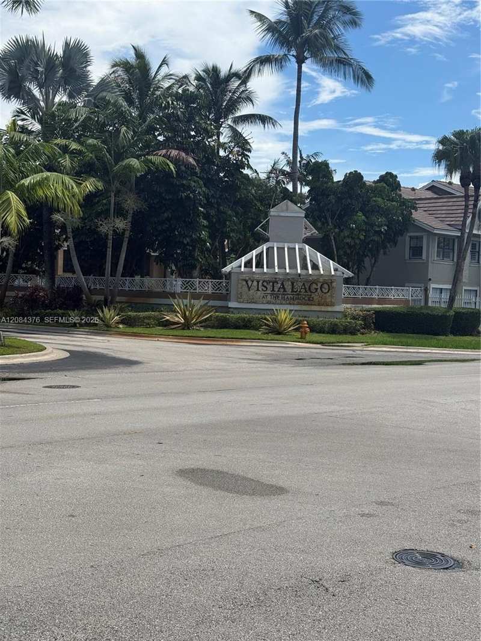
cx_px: 240
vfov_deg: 39.6
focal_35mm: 48
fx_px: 889
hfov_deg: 30.3
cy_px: 320
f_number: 1.78
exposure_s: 1/5587
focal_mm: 6.76
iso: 64
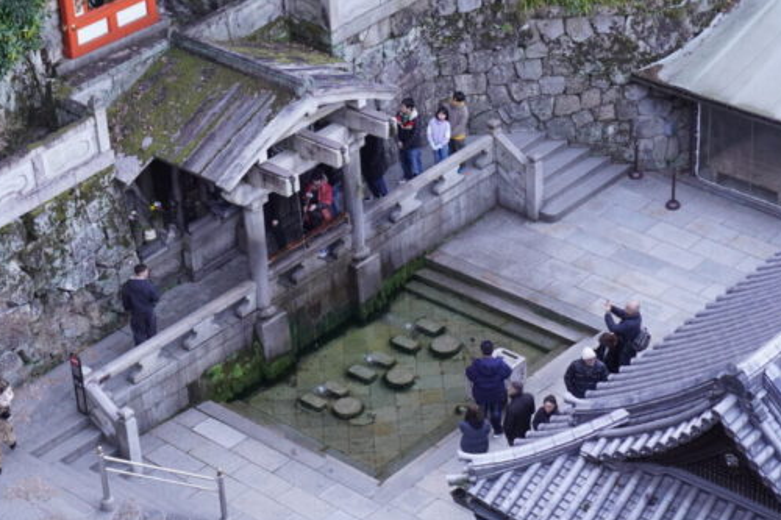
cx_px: 212
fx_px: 2098
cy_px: 228
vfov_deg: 14.1
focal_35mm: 97
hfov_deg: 20.9
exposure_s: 1/160
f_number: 5.6
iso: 1250
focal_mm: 43
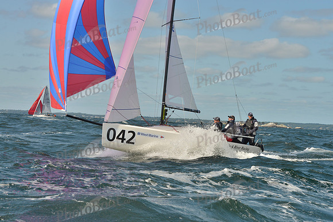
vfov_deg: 17.1
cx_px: 166
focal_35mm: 80
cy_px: 111
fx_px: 740
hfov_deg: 25.4
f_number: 11
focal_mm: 80
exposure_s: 1/1000
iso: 400
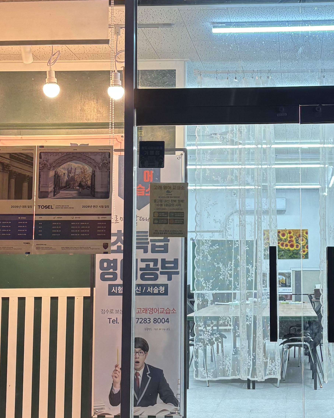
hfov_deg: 23.6
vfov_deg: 29.5
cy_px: 183
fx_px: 791
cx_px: 253
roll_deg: -0.6
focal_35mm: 64
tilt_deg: +6.1
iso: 125
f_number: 1.6
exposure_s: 1/120
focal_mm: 5.96
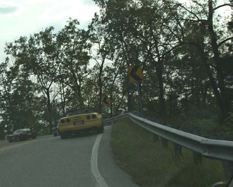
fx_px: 490
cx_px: 18
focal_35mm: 71
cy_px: 105
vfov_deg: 21.6
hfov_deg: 25.8
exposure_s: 1/350
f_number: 6.7
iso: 100
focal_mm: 26
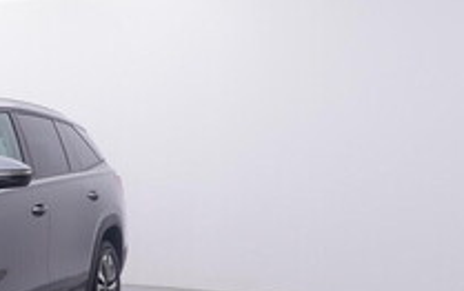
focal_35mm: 60
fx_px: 764
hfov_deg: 29.6
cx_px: -77
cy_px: 263
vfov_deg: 21.1
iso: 200
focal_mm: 15
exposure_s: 1/80
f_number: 5
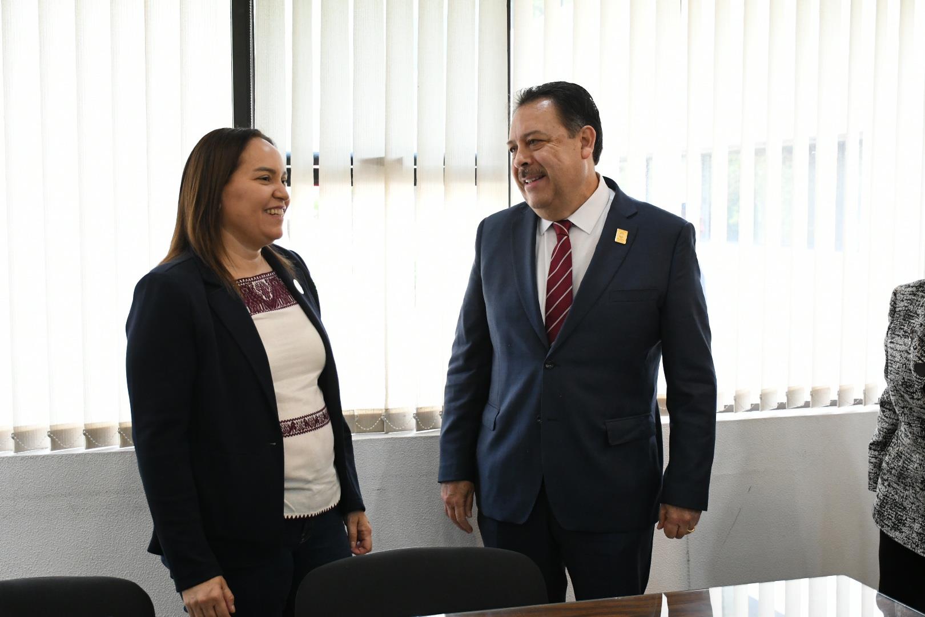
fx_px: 1233
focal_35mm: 48
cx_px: 462
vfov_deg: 28.1
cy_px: 308
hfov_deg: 41.1
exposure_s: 1/100
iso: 2500
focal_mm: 32
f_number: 4
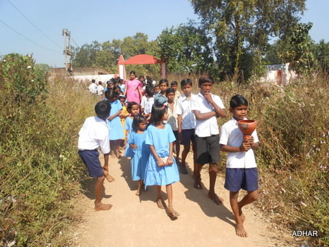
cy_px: 124
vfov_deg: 49.7
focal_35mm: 28
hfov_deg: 63.4
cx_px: 164
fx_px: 266
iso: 80
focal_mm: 5
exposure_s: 1/640
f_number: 3.7
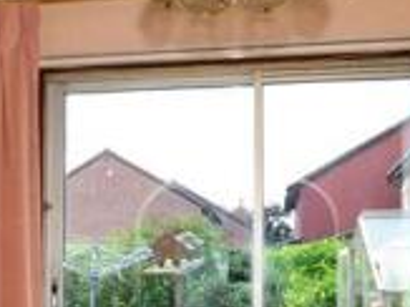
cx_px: 63
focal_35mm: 58
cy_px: 255
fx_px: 686
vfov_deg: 24.7
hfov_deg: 32.1
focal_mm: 10
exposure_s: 1/125
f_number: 5
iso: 200
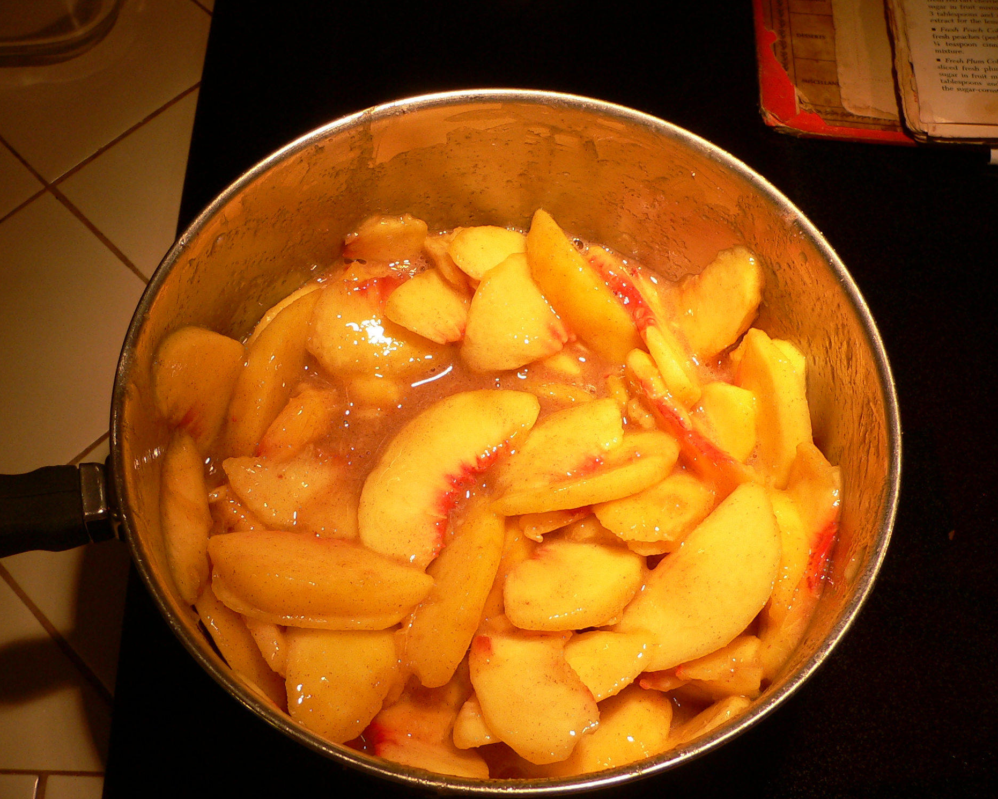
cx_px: 484
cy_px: 400
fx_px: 1093
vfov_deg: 40.1
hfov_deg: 49.1
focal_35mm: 37
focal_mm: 4.6
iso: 100
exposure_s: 1/100
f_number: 3.3
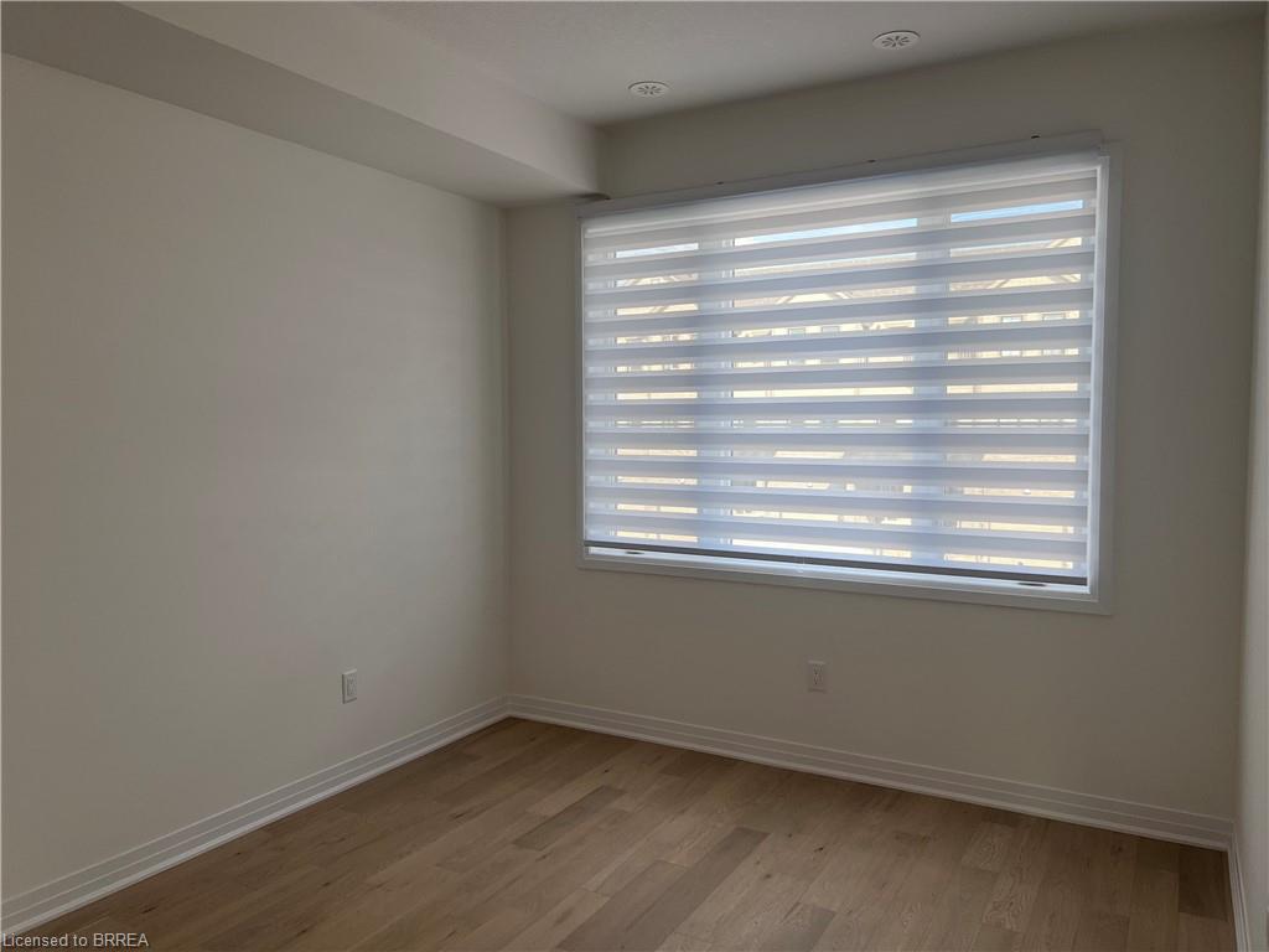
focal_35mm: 26
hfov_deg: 67.3
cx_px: 634
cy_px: 476
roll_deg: -0.2
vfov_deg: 53.1
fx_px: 953
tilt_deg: -3.5
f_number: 1.5
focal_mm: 5.7
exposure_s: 1/443
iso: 50
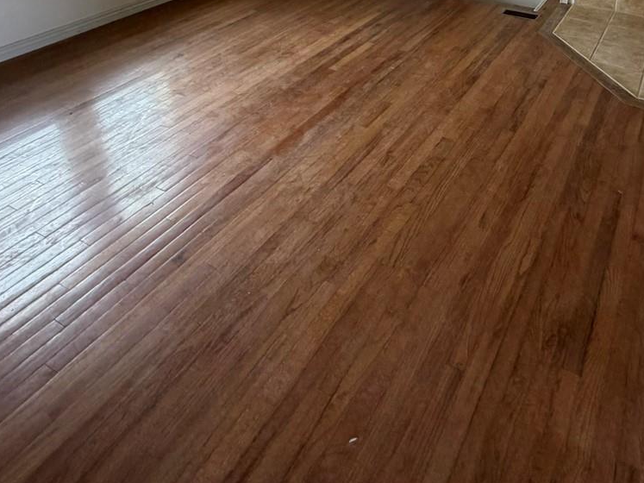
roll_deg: +0.0
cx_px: 446
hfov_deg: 58.2
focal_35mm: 30
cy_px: -30
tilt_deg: -16.8
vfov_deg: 39.5
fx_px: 558
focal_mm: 2.22
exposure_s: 1/121
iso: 250
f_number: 2.2
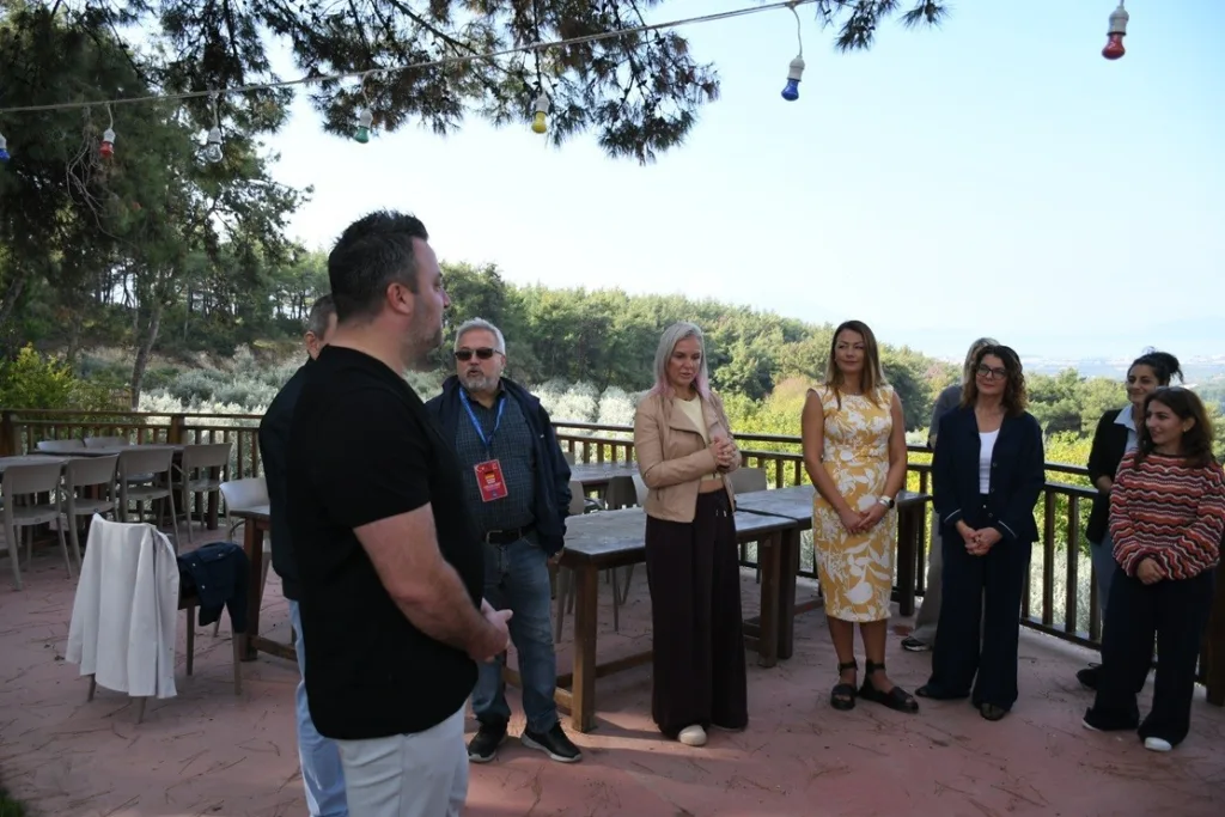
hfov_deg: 67.4
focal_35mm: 27
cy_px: 408
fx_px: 919
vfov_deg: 47.9
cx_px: 612
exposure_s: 1/320
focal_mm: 18
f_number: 3.5
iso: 100
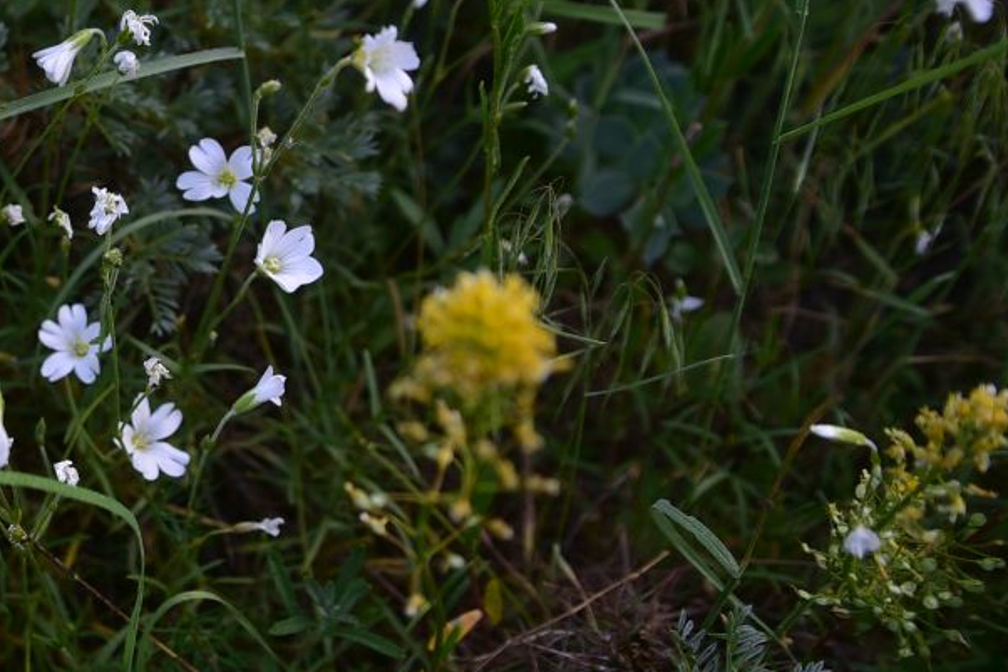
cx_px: -69
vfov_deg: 12.6
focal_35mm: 108
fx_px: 3023
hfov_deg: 18.3
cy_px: 125
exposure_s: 1/125
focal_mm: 50
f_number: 4.5
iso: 200
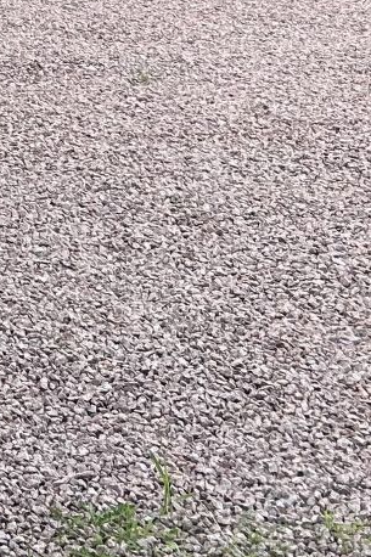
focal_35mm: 121
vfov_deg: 15.5
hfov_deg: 10.0
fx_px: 1872
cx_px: -502
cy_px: -309
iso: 50
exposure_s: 1/499
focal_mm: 5.7
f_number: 1.5
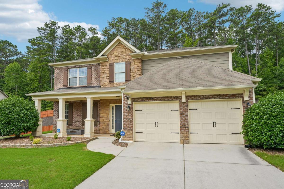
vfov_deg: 67.4
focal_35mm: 18
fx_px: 142
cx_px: 142
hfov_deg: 90.0
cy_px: 94
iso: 100
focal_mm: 18
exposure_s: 1/160
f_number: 8
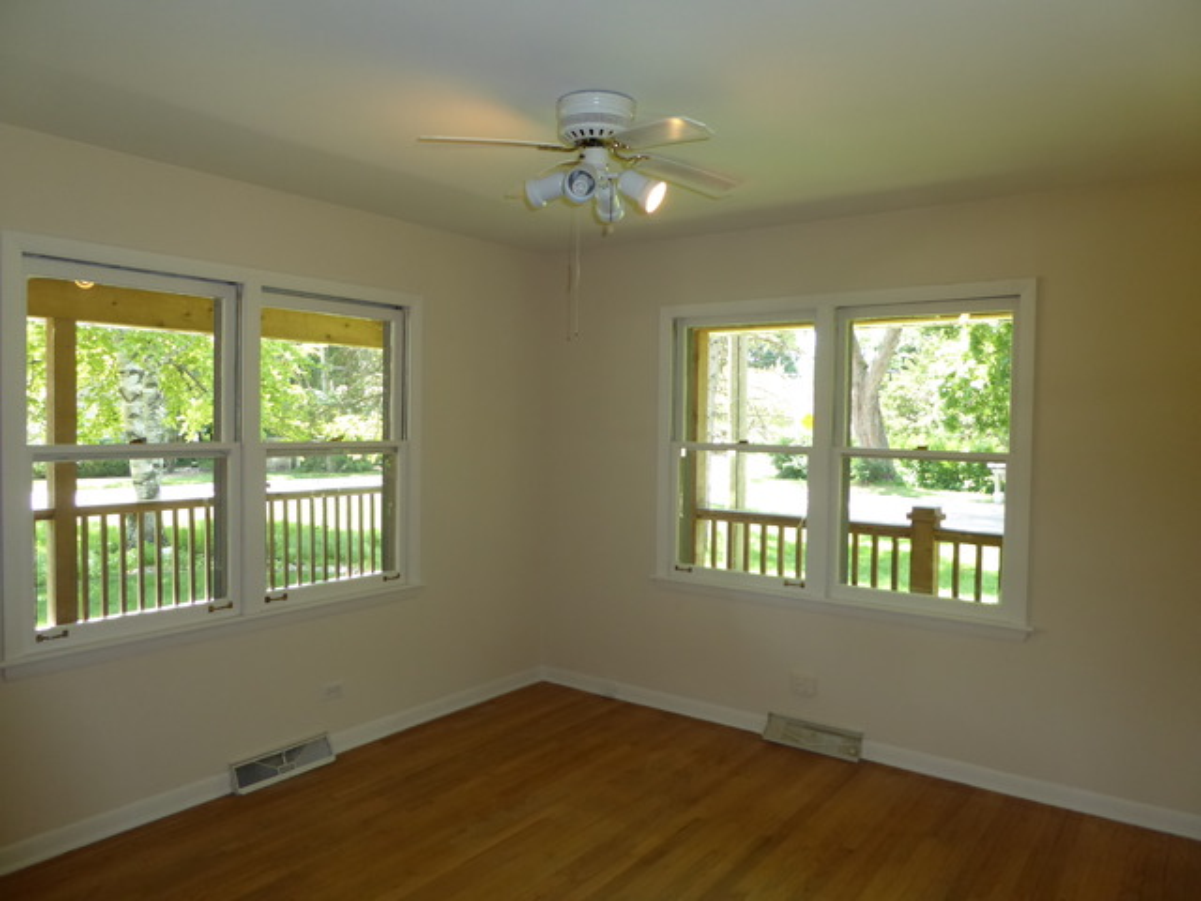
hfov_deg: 71.6
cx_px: 600
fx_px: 833
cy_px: 450
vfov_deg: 56.8
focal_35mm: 24
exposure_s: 1/60
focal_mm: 4.3
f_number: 3.3
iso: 200
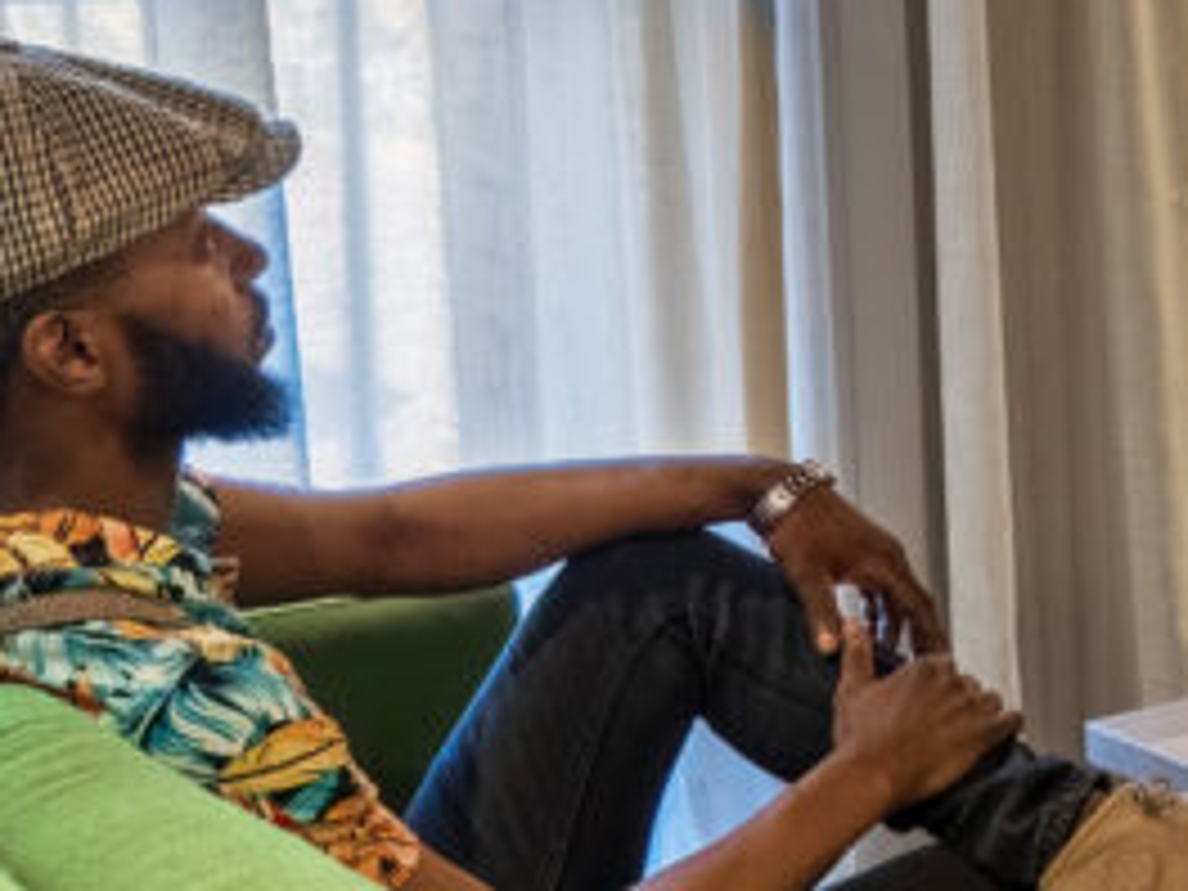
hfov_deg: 18.9
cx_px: 1503
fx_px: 3329
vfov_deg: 15.2
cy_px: 549
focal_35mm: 97
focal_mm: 16
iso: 800
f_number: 5.6
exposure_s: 1/100
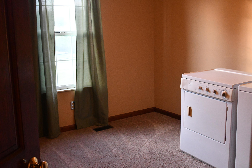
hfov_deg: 46.4
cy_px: 84
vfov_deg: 31.9
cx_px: 126
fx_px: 294
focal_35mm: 42
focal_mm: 28
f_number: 7.1
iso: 6400
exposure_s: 1/160
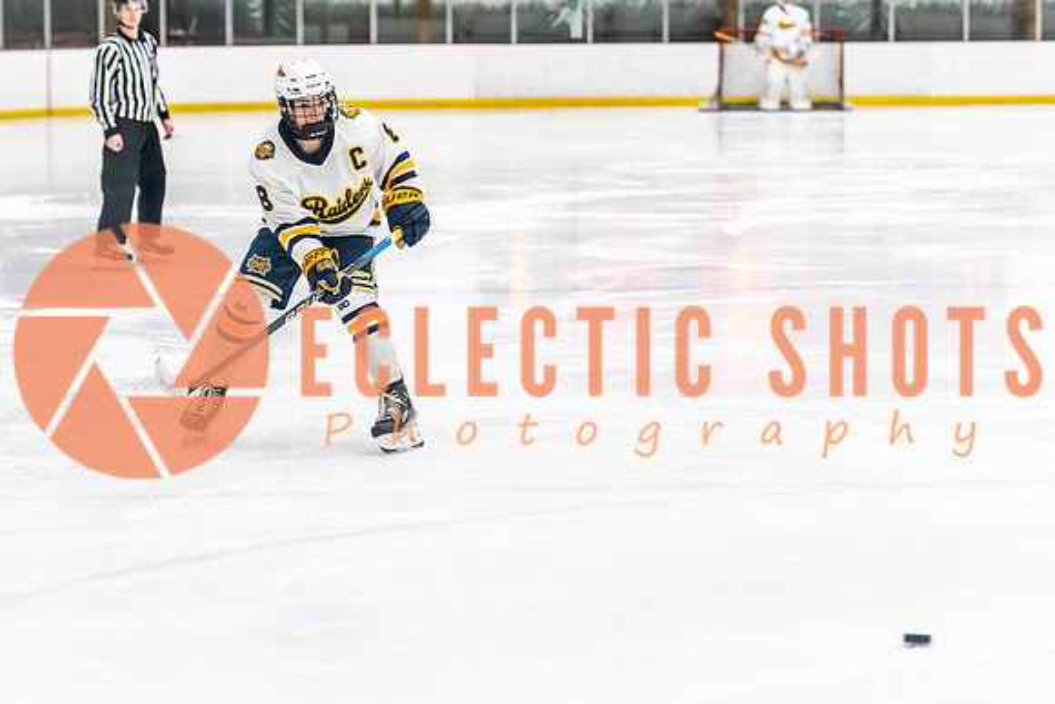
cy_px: 314
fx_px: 3761
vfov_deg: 10.7
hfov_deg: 16.0
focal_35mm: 128
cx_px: 444
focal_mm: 90
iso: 3200
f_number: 2.8
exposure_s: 1/800
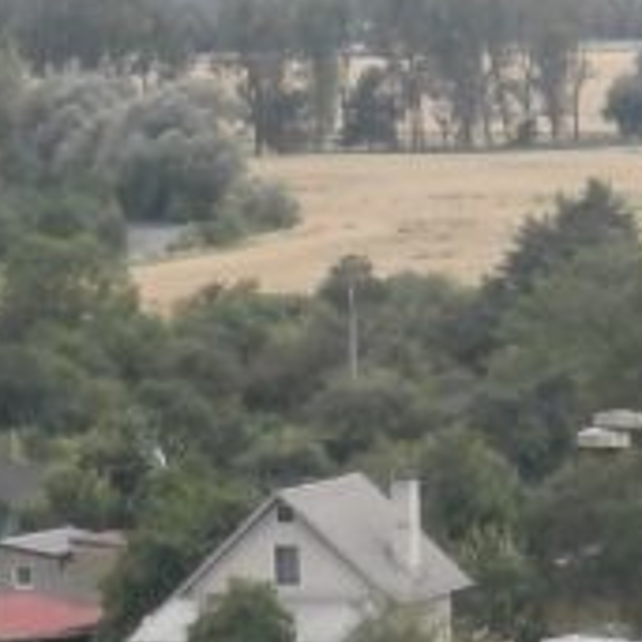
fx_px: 7617
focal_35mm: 363
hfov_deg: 4.8
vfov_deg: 4.8
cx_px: 518
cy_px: 740
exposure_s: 1/250
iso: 800
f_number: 5.4
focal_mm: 19.54
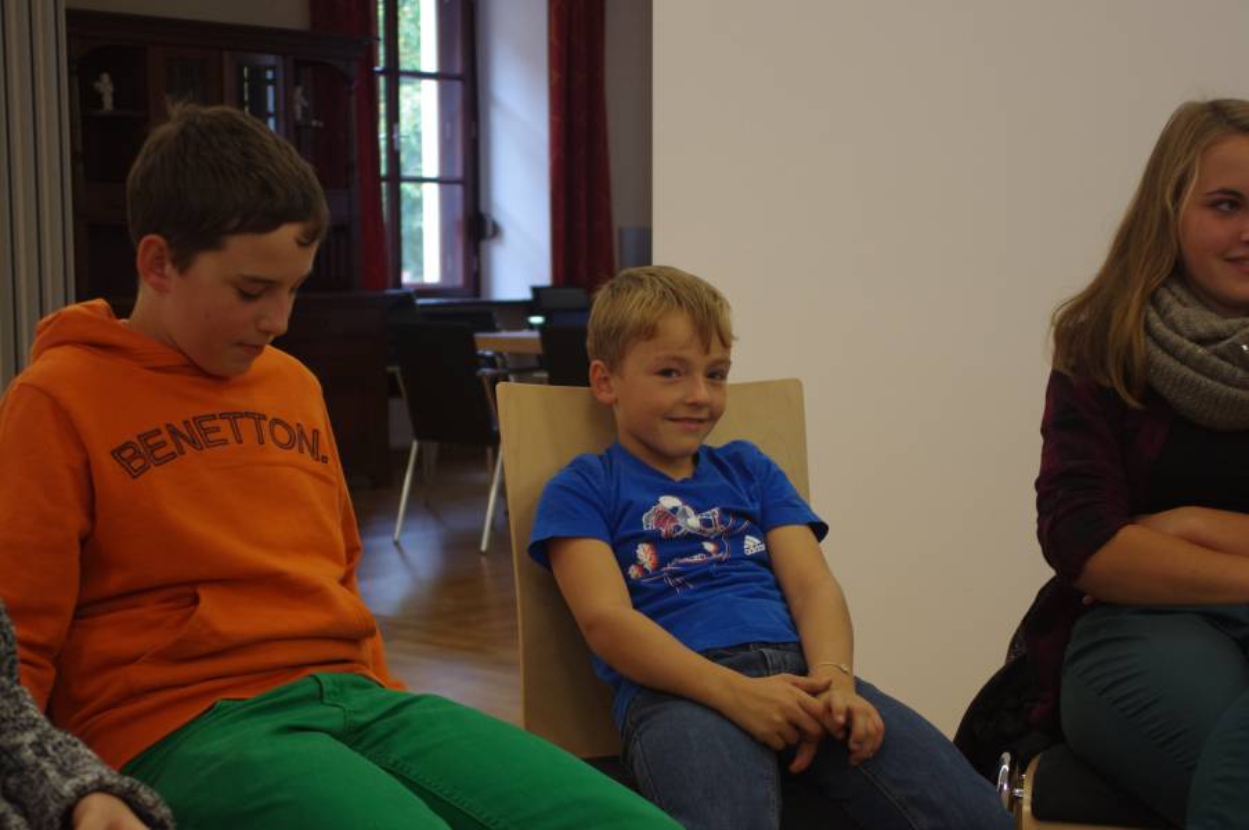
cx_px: 624
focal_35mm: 57
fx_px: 1975
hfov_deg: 35.1
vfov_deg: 23.7
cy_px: 415
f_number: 4
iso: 800
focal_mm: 38
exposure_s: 1/60
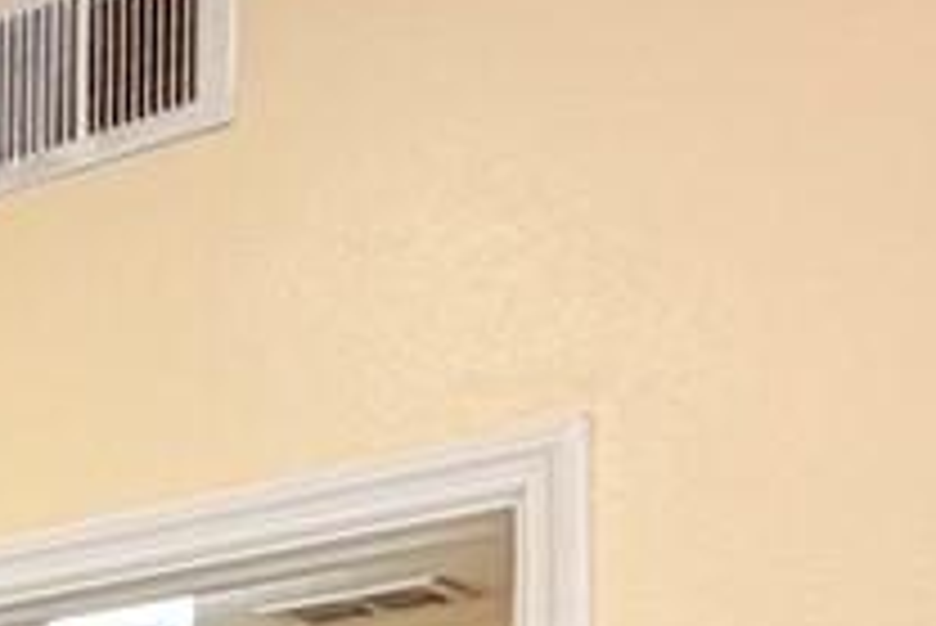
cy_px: 1342
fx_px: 2914
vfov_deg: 10.9
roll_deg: -0.1
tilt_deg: -1.5
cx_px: -850
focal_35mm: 112
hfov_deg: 15.2
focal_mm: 2.22
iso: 200
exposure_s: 1/120
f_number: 2.2
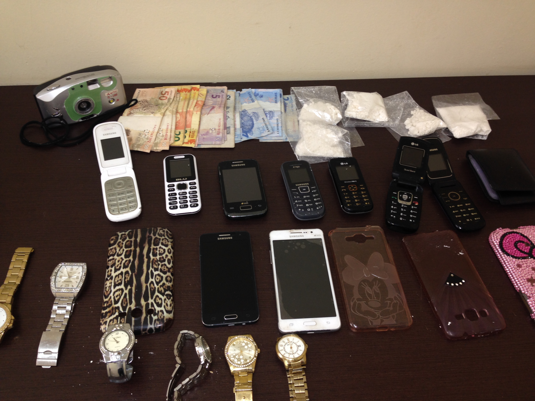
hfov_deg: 55.4
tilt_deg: -46.8
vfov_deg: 42.9
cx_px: 268
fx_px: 510
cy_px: 200
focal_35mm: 33
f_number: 2.4
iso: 50
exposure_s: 1/20
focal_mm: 4.12
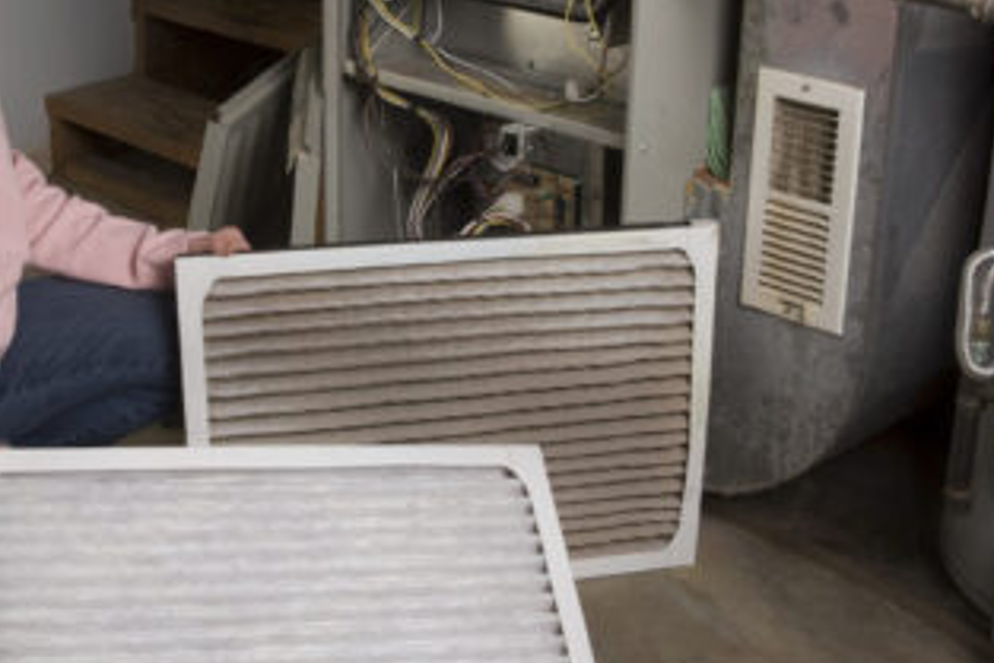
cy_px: 220
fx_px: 1713
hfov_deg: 32.2
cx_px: 357
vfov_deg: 21.8
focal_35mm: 62
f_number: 13
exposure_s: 1/125
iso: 100
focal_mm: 26
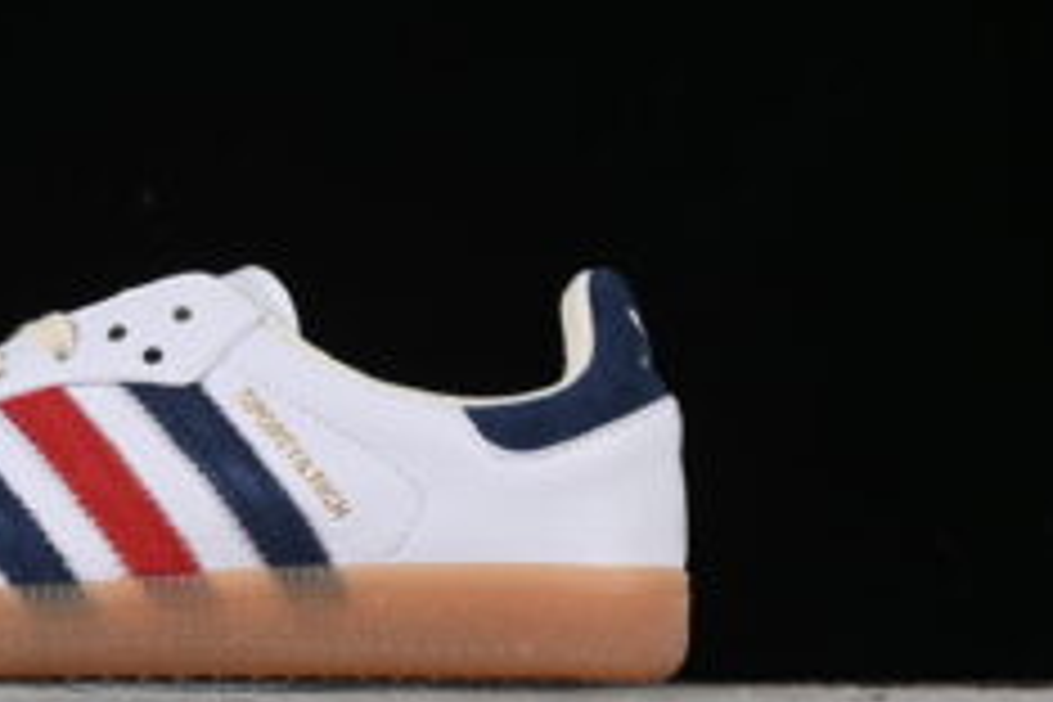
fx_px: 4036
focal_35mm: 138
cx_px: 140
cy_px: 272
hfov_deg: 14.7
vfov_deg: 9.9
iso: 160
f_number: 8
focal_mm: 50
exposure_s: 1/80
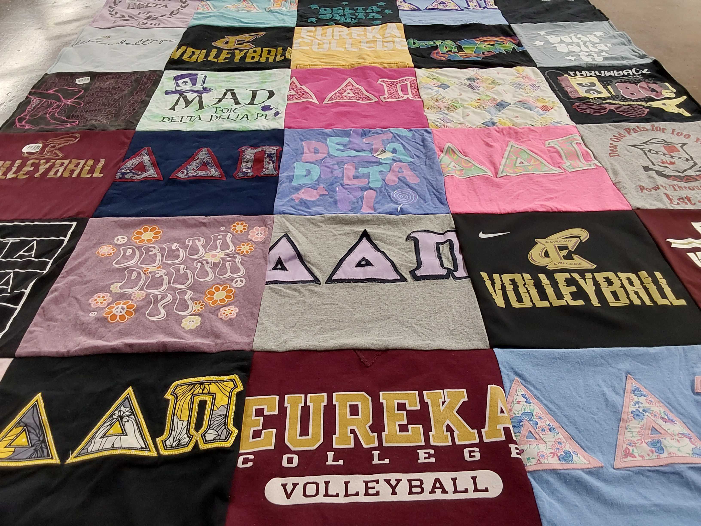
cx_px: 350
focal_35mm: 28
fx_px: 567
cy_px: 263
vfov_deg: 49.7
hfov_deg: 63.4
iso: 100
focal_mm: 2.91
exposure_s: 1/50
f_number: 1.9
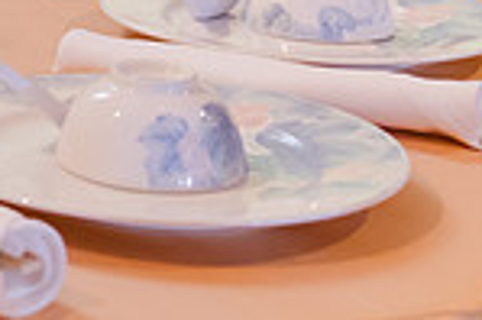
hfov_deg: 11.7
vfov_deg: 8.2
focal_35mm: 161
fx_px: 2153
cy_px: -267
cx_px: -424
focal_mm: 32
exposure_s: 1/250
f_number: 2.8
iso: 1600
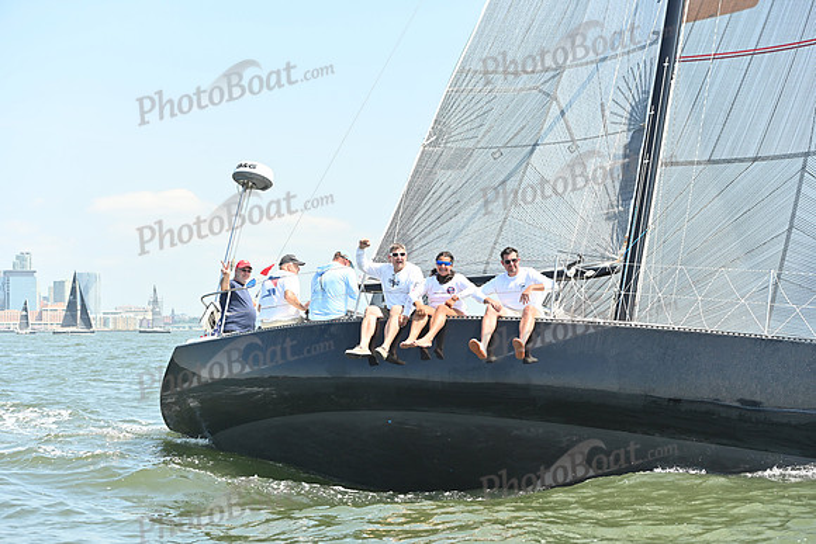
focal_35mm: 70
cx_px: 408
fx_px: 1587
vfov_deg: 19.5
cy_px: 272
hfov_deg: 28.8
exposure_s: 1/1250
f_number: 4.5
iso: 320
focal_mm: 70
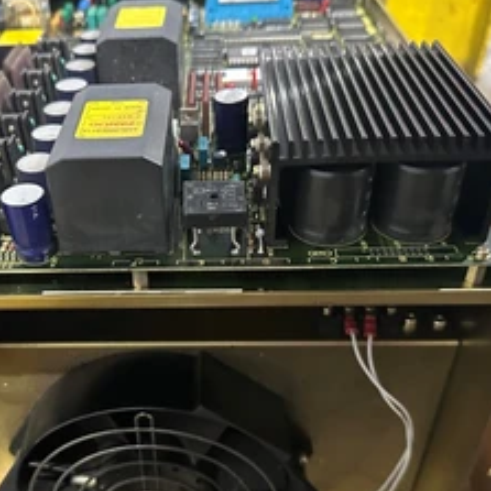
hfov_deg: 43.3
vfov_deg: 43.6
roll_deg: +4.1
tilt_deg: -39.9
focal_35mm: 38
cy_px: 299
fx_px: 610
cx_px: 170
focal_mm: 6.86
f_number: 1.78
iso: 1000
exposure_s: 1/40
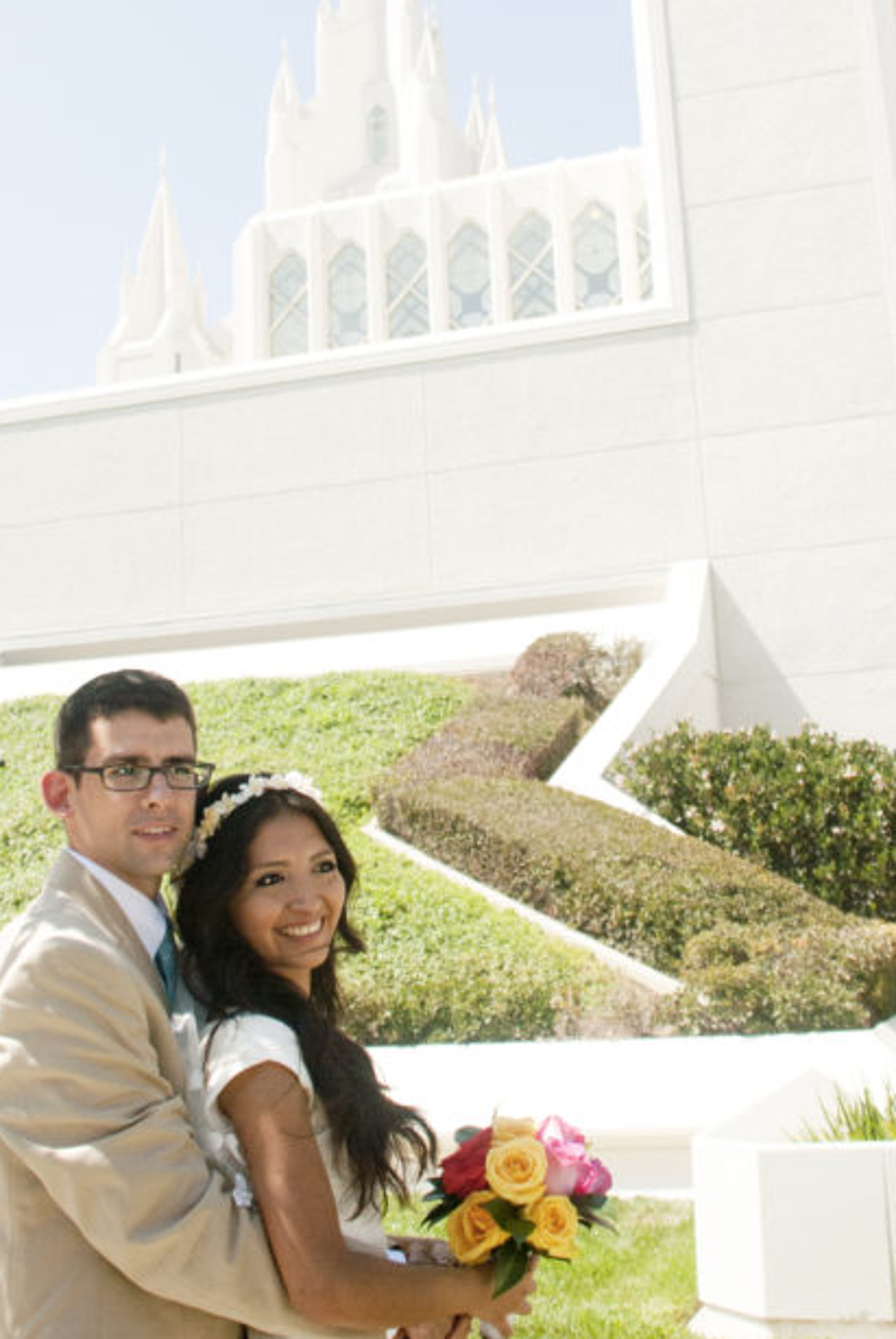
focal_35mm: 50
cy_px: 504
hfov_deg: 27.1
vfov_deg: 39.3
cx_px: 459
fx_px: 1861
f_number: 3.8
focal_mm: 20
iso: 100
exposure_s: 1/2000
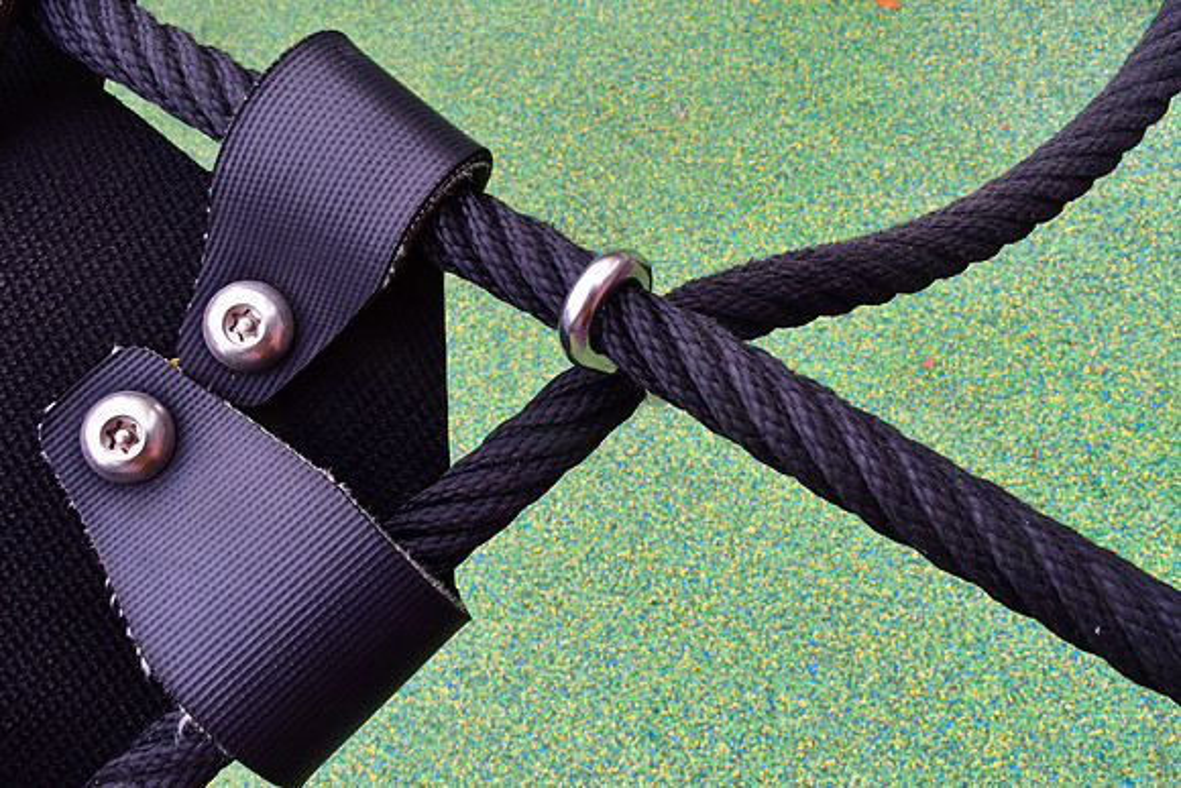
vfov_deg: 48.0
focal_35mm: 27
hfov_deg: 67.4
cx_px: 590
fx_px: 886
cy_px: 394
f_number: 16
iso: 1000
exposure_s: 1/30
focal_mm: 18
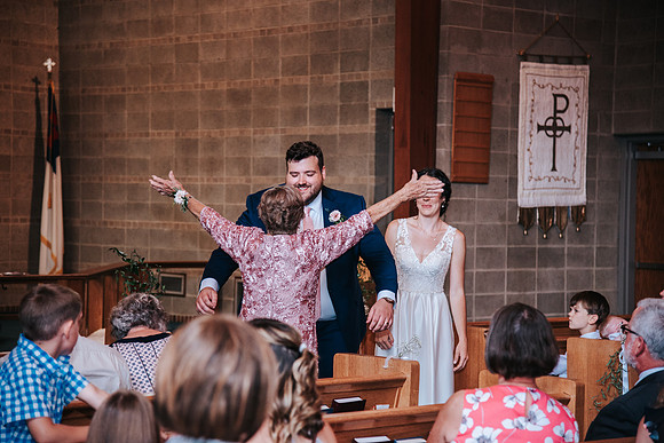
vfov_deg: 15.9
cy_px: 222
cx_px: 332
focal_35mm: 86
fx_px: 1587
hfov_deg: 23.6
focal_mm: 86
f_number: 4
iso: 1000
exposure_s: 1/200
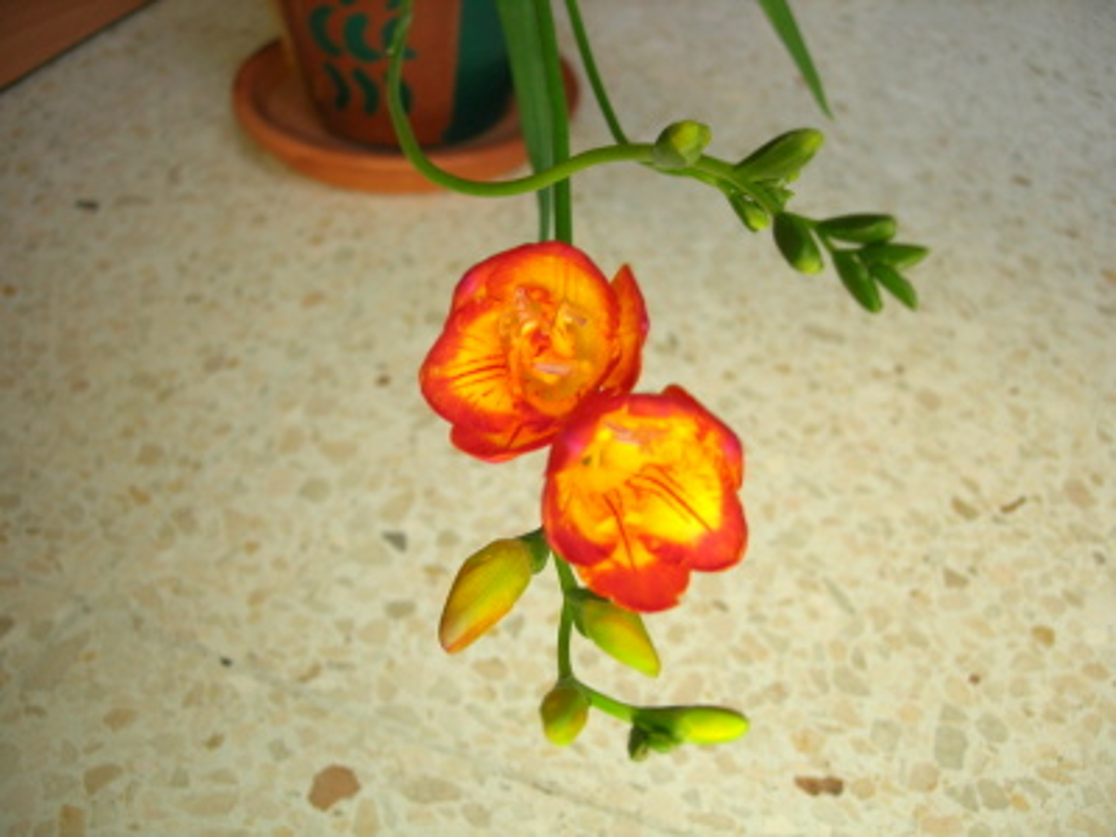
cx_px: 558
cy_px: 418
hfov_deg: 49.0
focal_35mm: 38
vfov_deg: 37.7
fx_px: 1225
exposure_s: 1/52.4
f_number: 2.8
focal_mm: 7.8
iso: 64
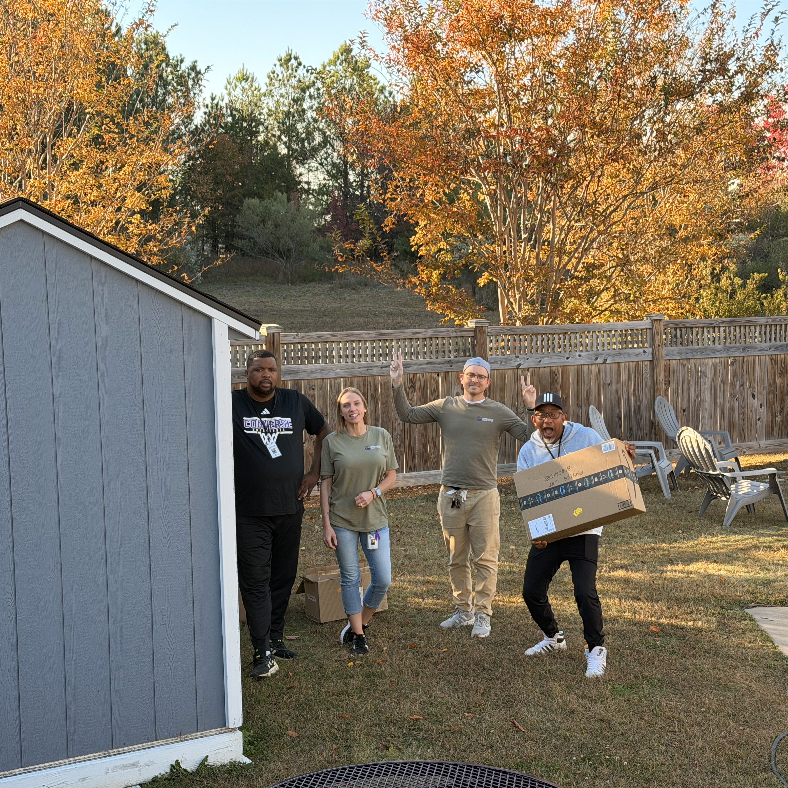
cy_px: 397
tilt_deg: -8.1
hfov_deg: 30.0
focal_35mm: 57
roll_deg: +0.0
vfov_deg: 30.0
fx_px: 1468
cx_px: 410
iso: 80
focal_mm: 6.76
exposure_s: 1/615
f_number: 1.78
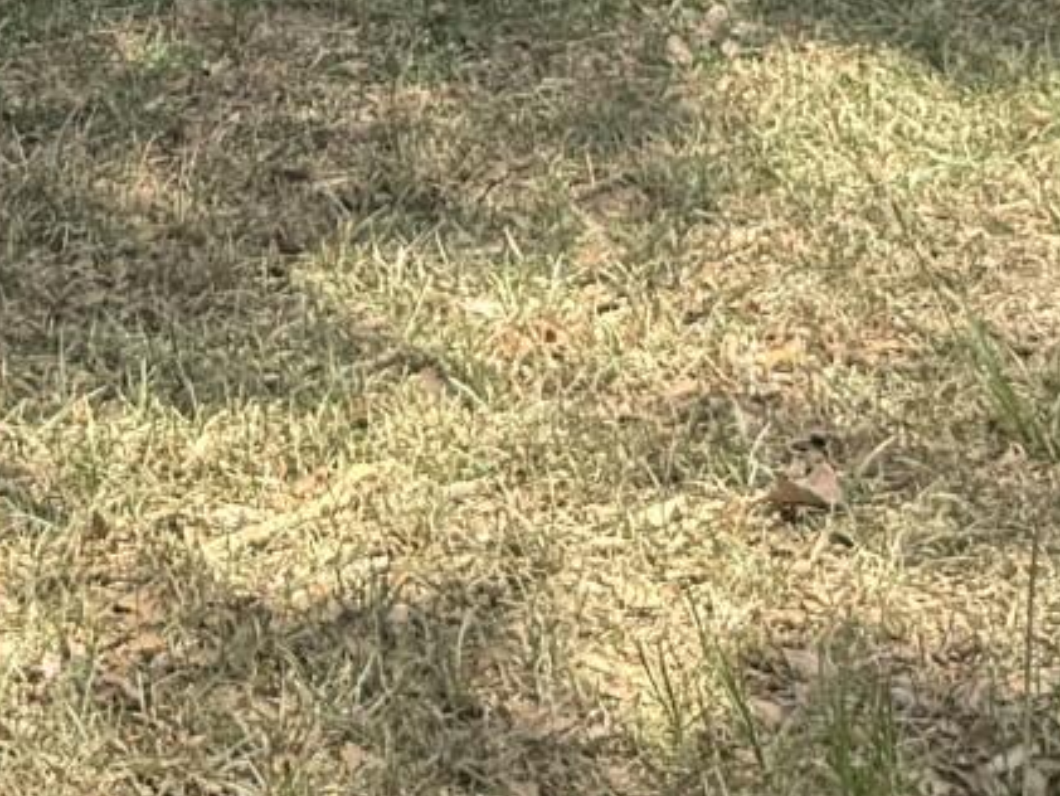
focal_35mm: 171
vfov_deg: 7.9
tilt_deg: -3.8
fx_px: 5238
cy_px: -1257
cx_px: -86
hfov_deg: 11.4
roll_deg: -1.1
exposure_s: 1/2232
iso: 80
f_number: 1.78
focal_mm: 6.76
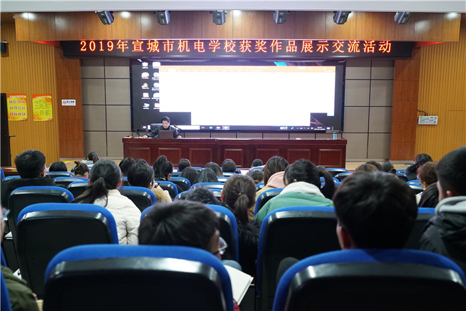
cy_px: 156
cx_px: 233
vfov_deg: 34.2
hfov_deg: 49.5
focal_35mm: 39
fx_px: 505
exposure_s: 1/60
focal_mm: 39
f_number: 5
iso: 5000
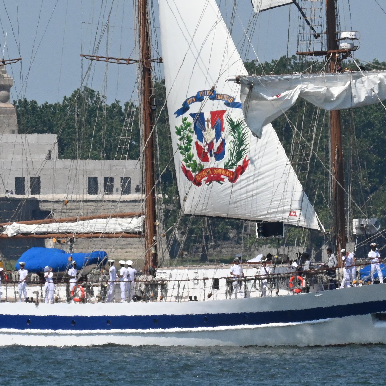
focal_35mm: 1325
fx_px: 16716
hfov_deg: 1.3
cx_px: -7
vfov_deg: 1.3
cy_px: -98
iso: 1250
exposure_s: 1/1000
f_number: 20
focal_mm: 370
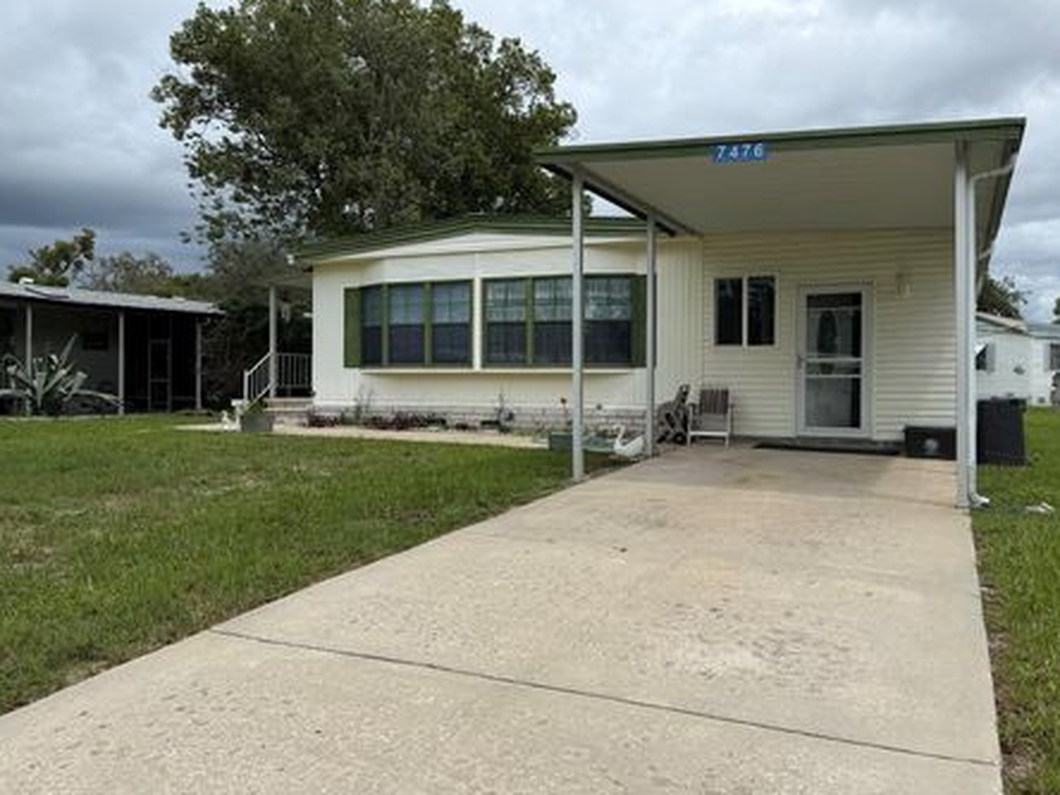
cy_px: 383
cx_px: 575
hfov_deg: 65.2
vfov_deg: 51.3
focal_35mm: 27
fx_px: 827
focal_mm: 6.76
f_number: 1.78
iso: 80
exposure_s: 1/3759
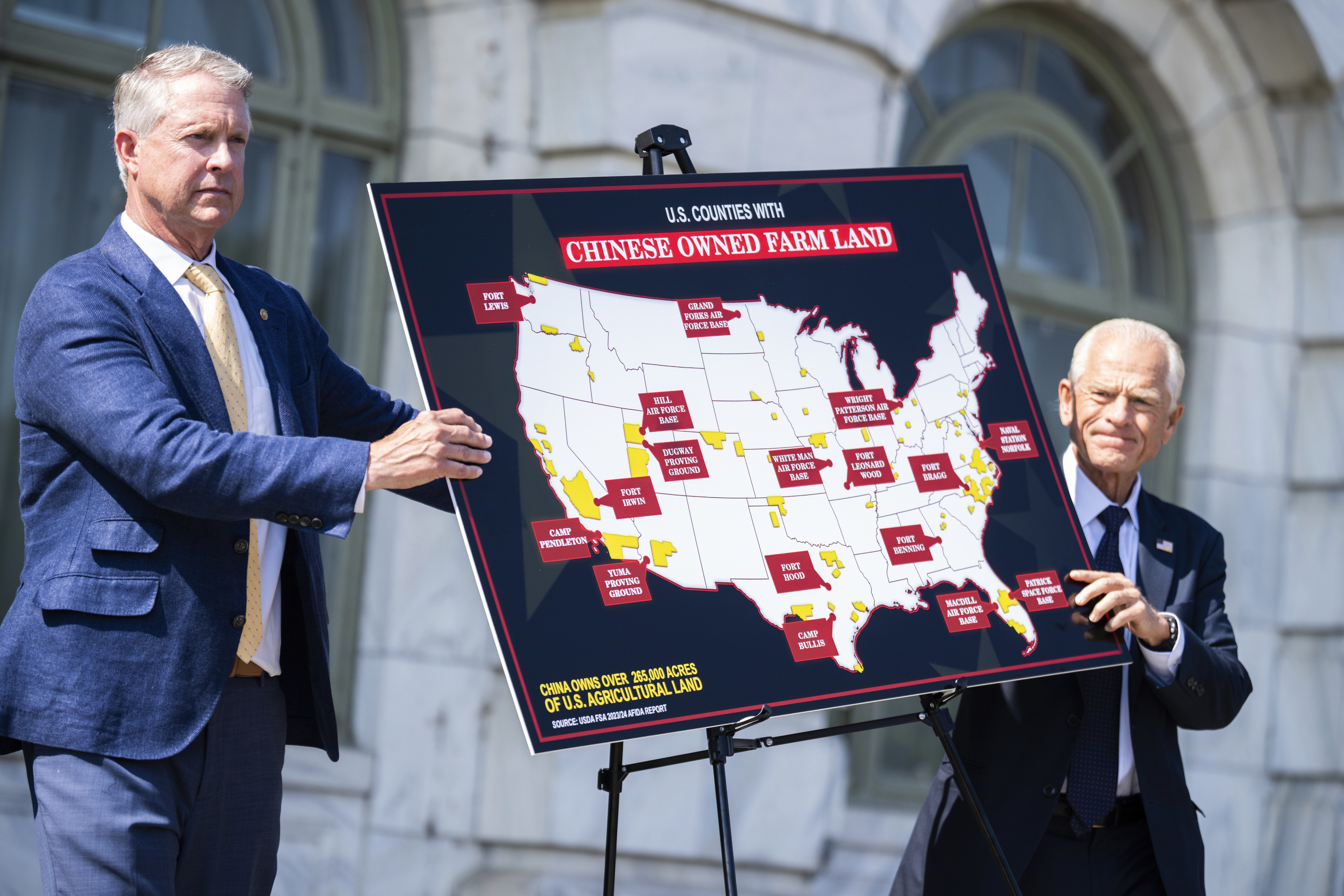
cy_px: 448
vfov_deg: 11.5
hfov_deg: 17.2
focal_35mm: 119
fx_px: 4442
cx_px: 672
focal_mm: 119
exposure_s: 1/3200
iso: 500
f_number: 2.8
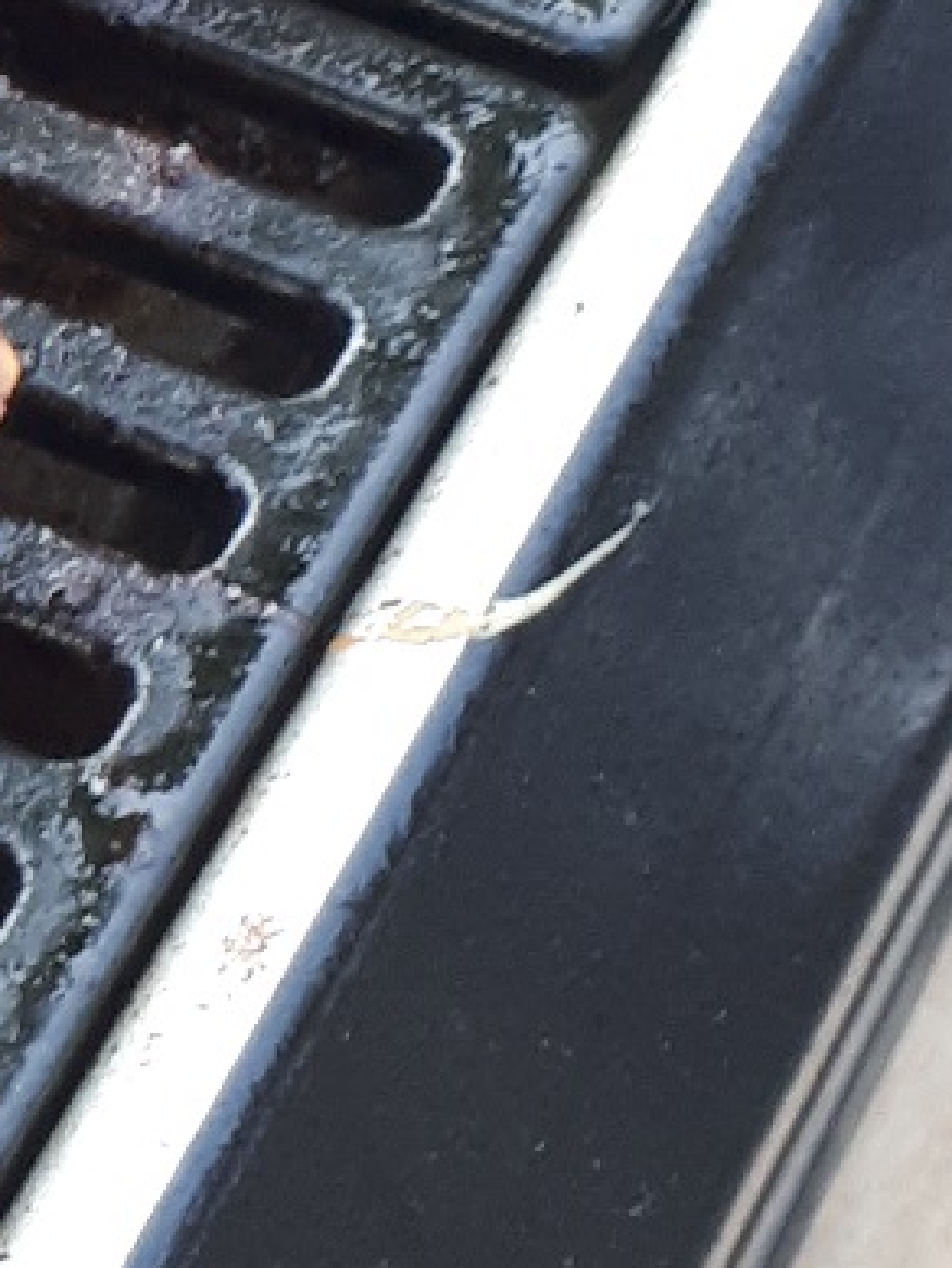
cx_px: -1402
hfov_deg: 8.4
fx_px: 5864
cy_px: 287
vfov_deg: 12.3
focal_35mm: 160
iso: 50
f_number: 1.9
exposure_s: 1/33
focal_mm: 3.6
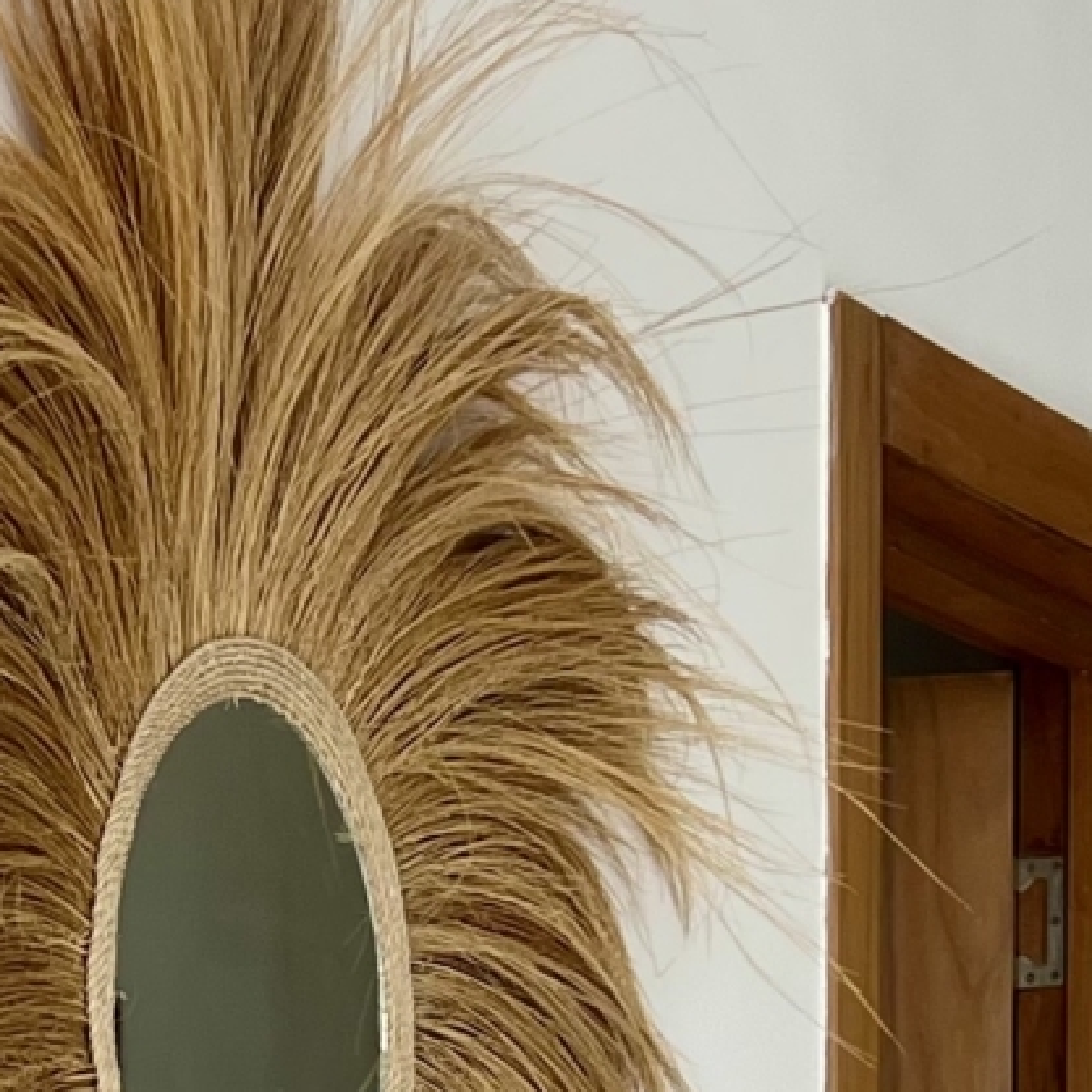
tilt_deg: -6.3
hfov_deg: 12.1
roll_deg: +1.3
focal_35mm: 141
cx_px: -270
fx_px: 5032
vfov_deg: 11.2
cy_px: 2187
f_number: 1.5
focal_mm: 5.7
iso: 40
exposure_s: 1/191
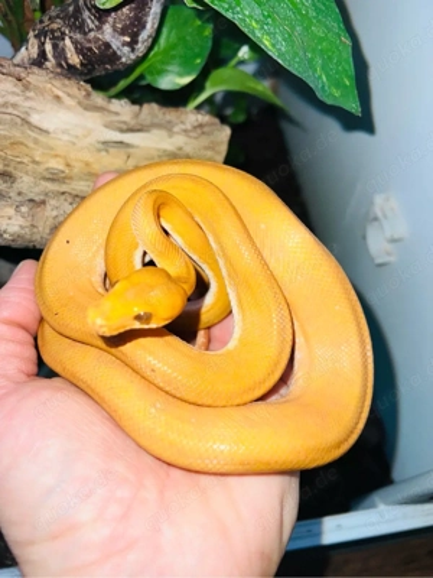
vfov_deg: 67.3
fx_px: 434
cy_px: 289
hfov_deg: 53.1
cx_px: 216
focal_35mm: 26
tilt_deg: -59.9
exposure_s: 1/658
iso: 32
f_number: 1.5
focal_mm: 5.7
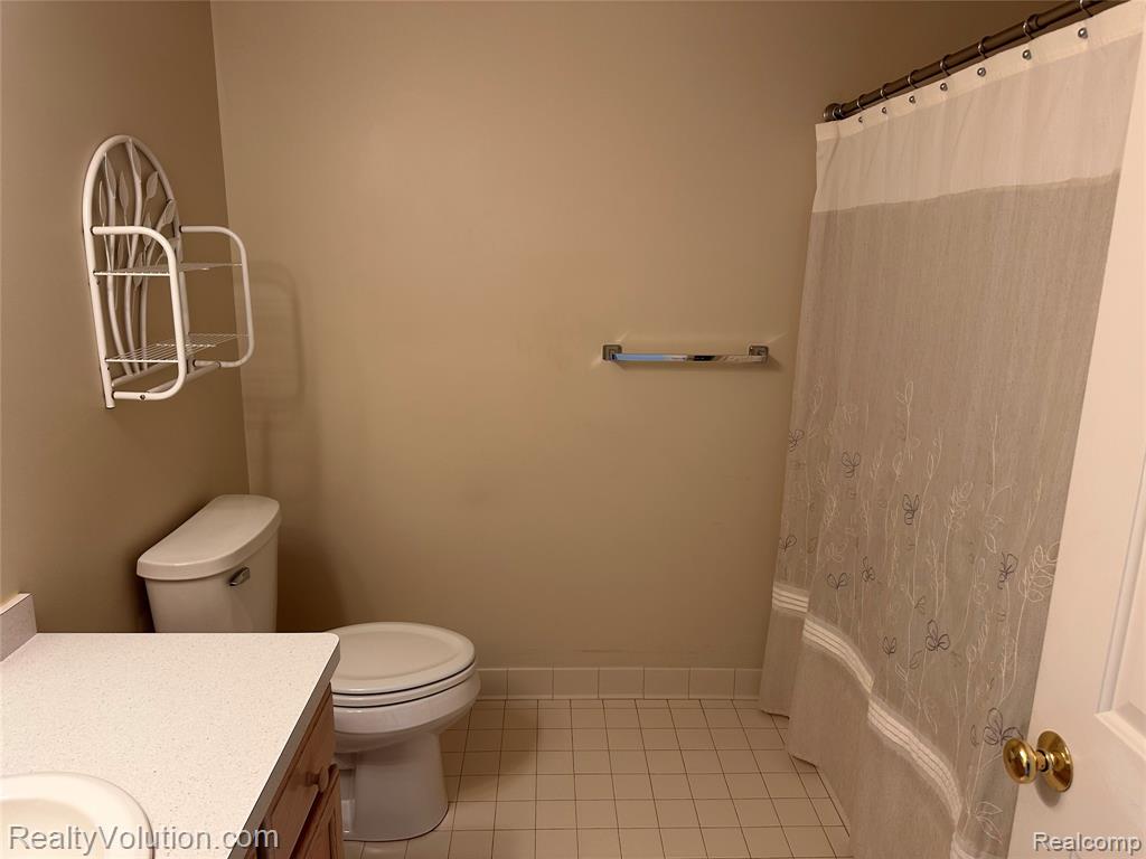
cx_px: 573
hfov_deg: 71.6
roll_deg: -1.0
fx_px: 795
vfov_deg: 56.8
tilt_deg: -12.9
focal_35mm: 24
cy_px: 430
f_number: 1.78
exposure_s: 1/60
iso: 125
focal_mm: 6.86
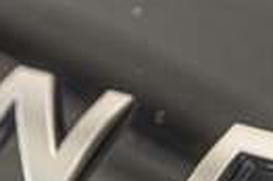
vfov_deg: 3.0
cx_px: 280
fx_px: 3431
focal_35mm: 453
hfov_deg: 4.5
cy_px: 204
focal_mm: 58
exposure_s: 1/160
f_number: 2.8
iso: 500
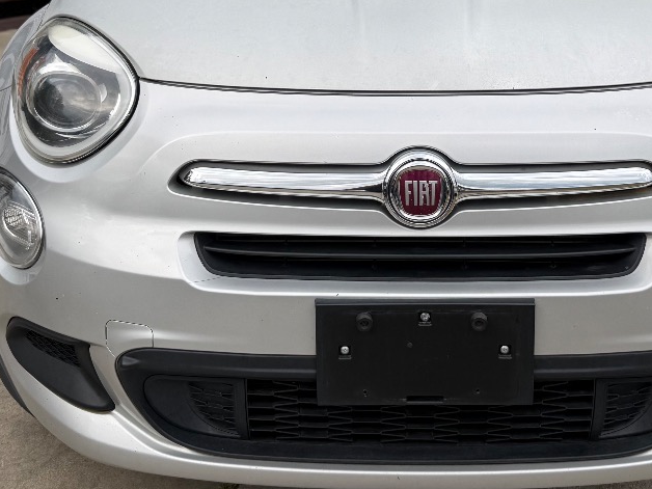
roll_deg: -0.3
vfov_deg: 25.7
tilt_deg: -13.4
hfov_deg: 34.9
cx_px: 380
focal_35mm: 55
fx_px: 1036
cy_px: 45
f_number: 1.78
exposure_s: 1/445
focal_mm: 6.76
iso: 80
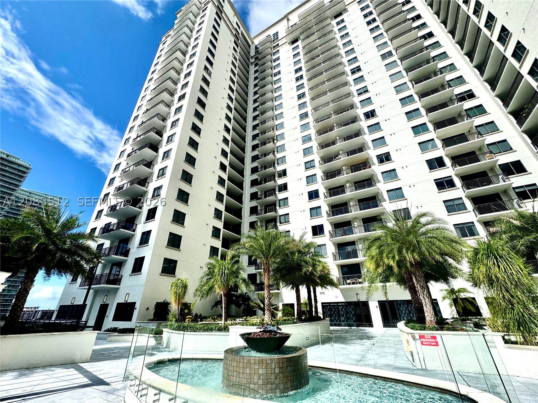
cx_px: 269
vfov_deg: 85.7
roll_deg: +0.8
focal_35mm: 14
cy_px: 202
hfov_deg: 102.1
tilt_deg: +27.4
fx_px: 218
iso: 50
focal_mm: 2.22
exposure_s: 1/3247
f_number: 2.2
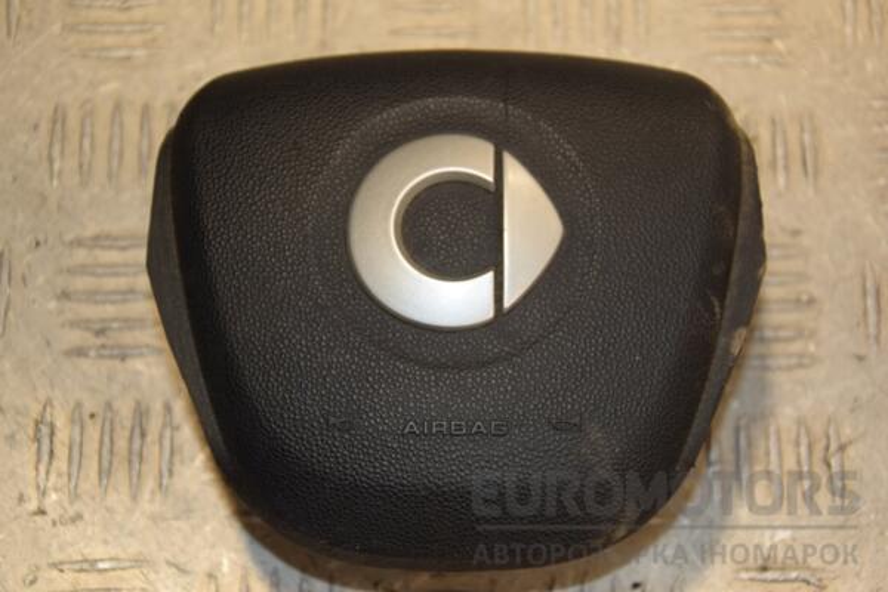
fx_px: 2146
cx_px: 444
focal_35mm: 87
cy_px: 296
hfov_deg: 23.4
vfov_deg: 15.7
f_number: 5
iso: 800
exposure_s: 1/200
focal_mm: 58
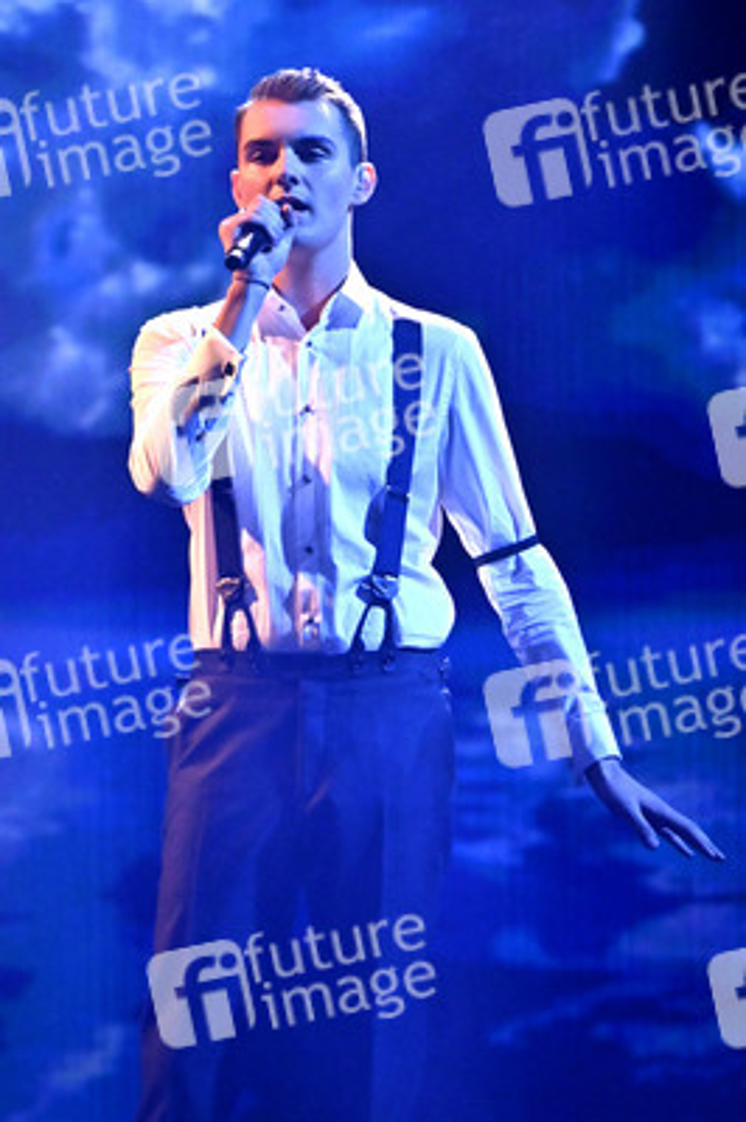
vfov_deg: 5.2
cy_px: 561
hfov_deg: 3.4
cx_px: 373
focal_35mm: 400
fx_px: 12454
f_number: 4.5
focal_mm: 400
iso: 5000
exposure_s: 1/640
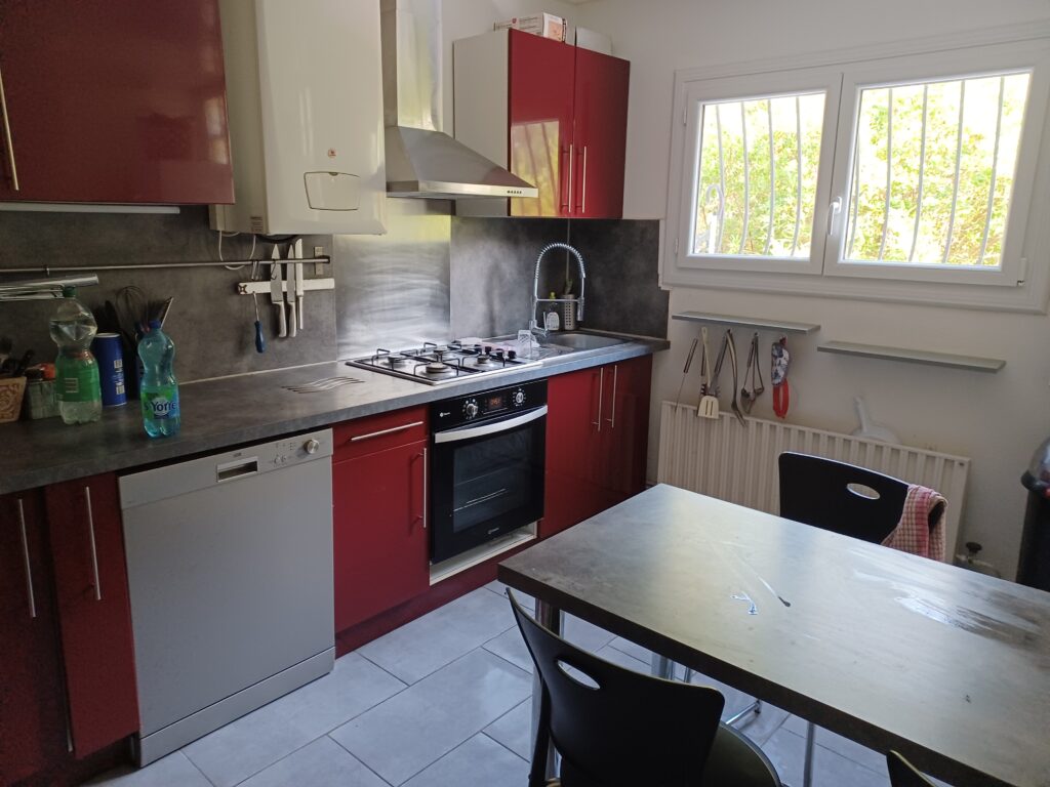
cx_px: 525
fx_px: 758
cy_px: 394
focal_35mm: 25
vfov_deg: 54.9
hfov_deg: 69.4
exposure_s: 1/33.3
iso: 250
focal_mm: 4.6
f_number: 1.8
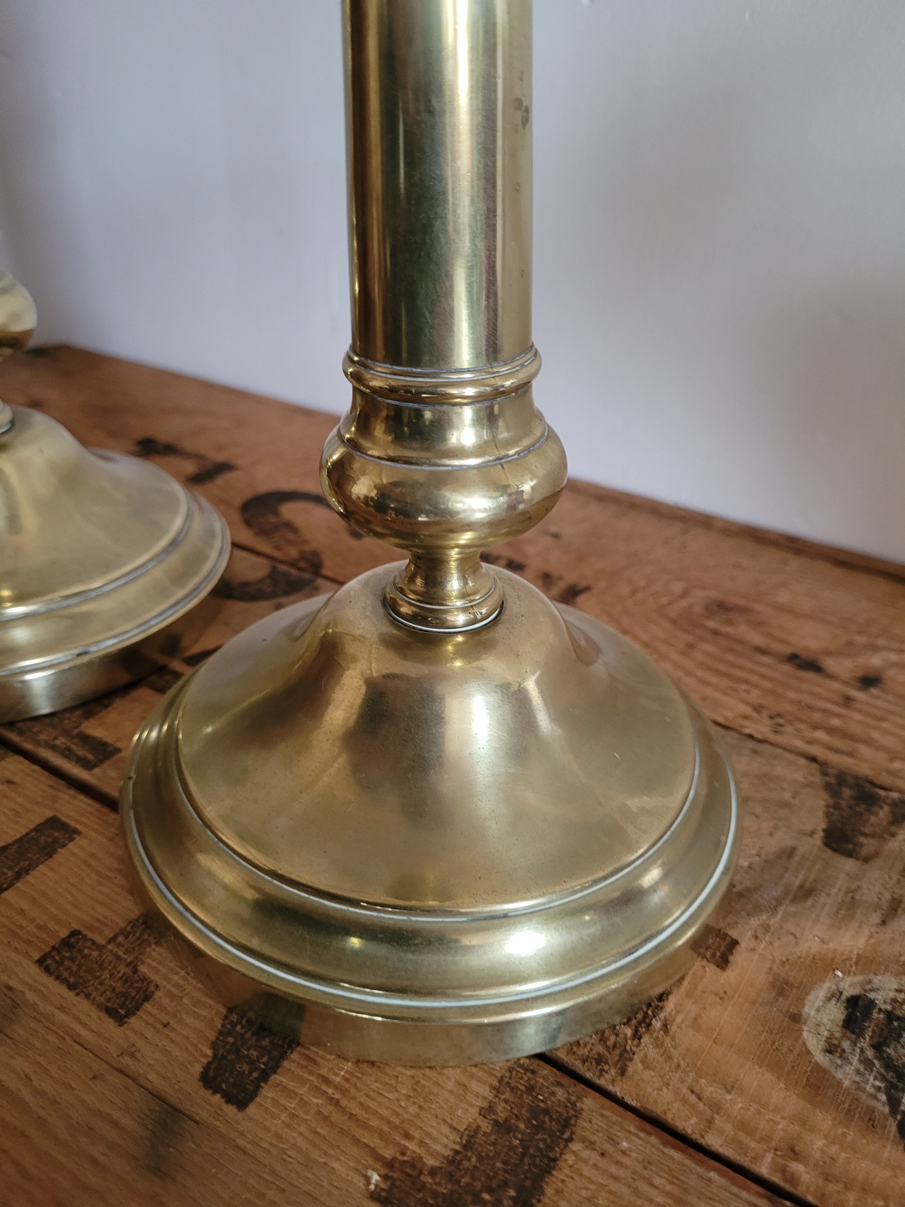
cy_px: 604
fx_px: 906
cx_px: 452
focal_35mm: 26
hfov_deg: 53.1
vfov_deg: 67.3
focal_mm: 5.4
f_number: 1.8
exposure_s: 1/25
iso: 500
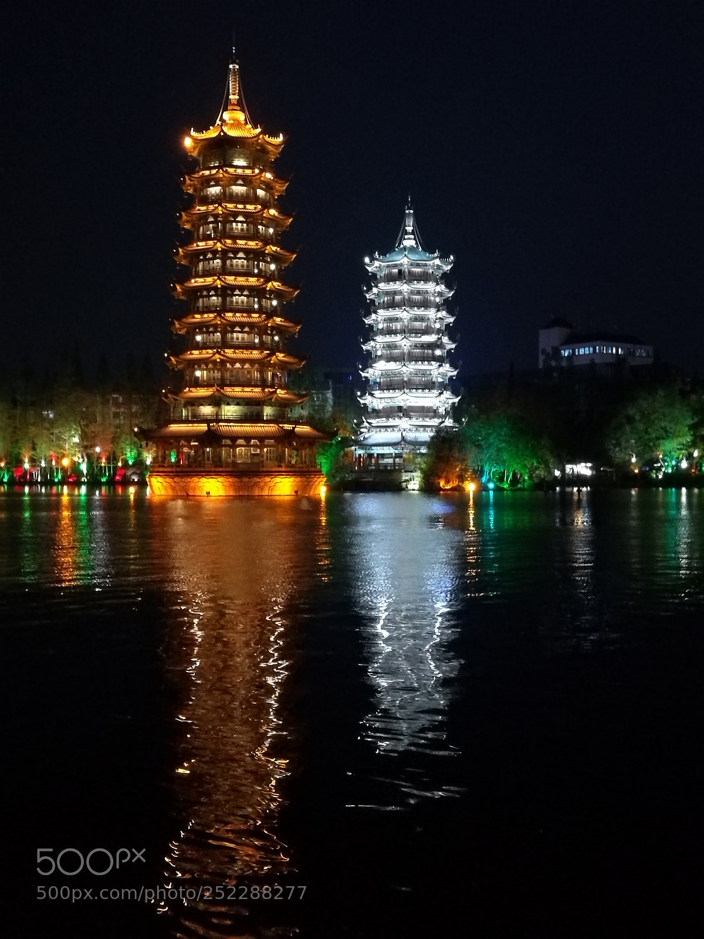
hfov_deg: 35.1
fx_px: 1112
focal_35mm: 41
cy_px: 470
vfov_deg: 45.8
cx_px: 352
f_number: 2.2
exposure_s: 1/16.7
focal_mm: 4.5
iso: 800
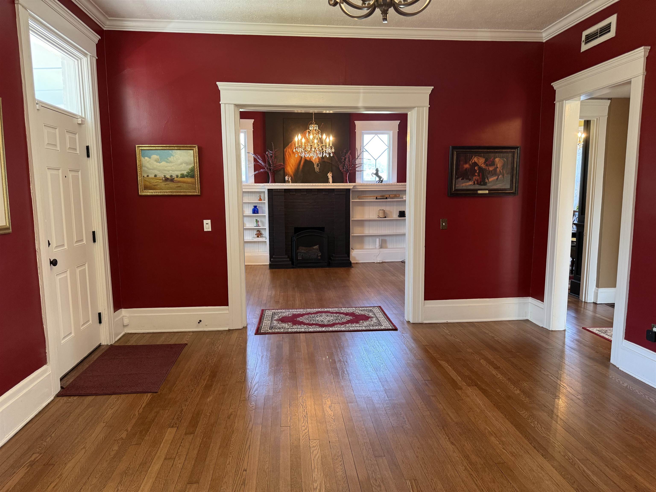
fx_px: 455
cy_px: 246
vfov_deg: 56.8
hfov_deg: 71.6
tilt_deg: -6.4
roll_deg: +0.6
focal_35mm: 24
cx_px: 328
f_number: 1.78
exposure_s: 1/60
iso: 200
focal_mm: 6.76
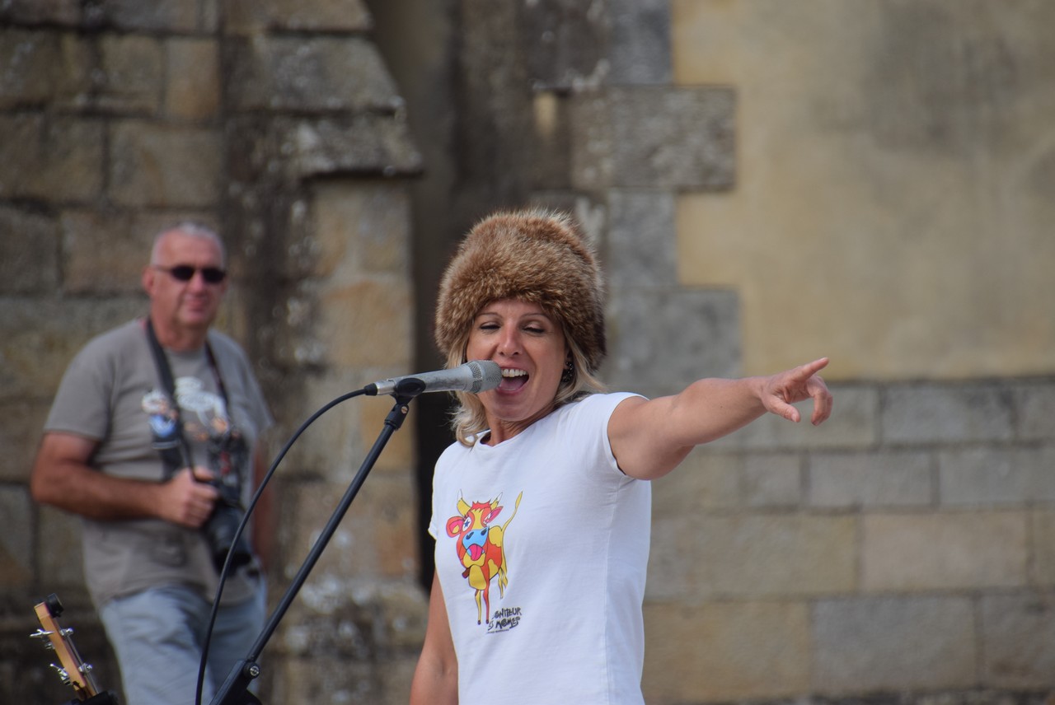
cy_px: 352
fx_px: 11879
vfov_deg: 3.4
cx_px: 528
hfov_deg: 5.1
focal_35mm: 405
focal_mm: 270
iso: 200
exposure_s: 1/640
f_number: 6.3
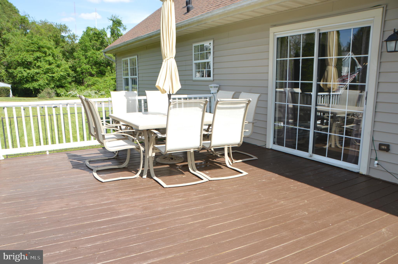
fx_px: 298
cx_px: 199
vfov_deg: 47.8
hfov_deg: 67.4
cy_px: 132
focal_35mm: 27
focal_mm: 18
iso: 100
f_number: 6.3
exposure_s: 1/200
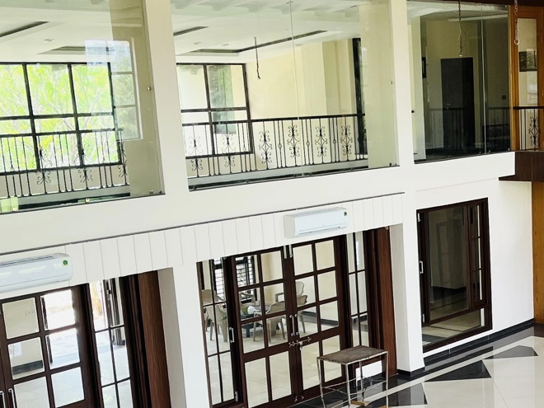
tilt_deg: -12.9
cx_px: 478
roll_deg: +2.1
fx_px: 990
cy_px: 306
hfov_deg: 29.6
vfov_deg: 23.1
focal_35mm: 63
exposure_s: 1/121
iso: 64
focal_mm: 5.1
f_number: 1.6
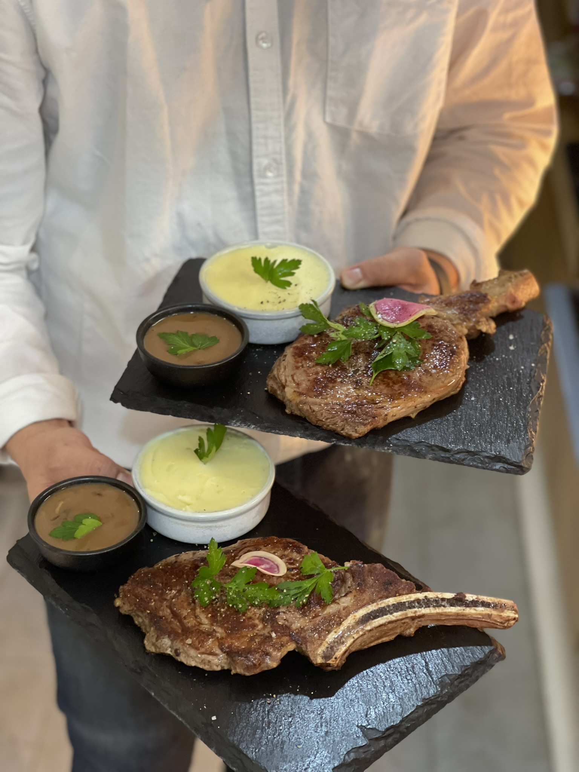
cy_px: 386
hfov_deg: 22.9
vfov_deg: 30.3
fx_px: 1427
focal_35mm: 64
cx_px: 290
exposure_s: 1/50
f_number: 2.2
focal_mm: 7.5
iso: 160
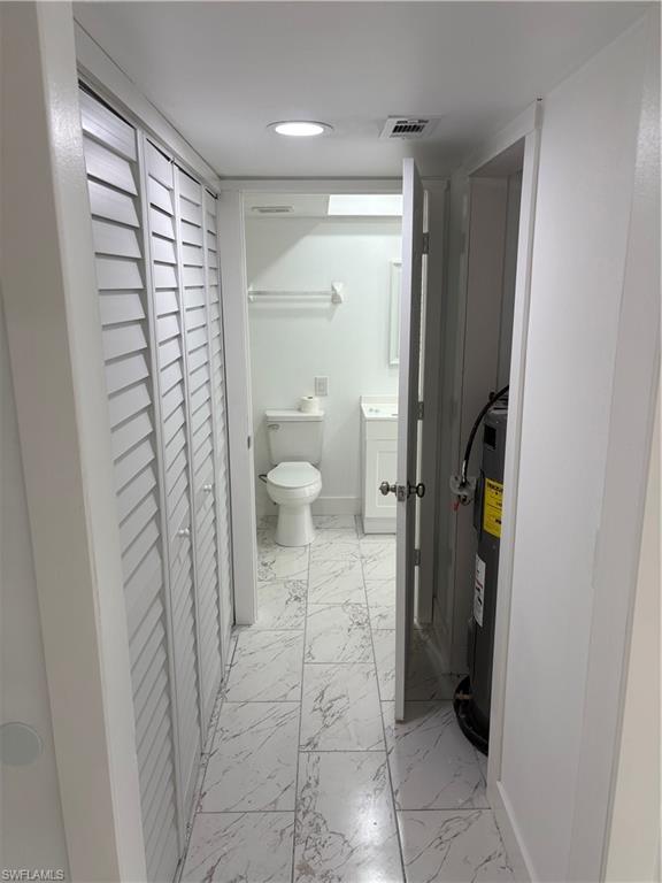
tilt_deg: -11.8
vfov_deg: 67.3
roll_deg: -0.3
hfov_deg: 53.1
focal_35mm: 26
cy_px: 442
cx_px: 331
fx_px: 663
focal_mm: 5.96
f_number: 1.6
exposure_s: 1/120
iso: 50
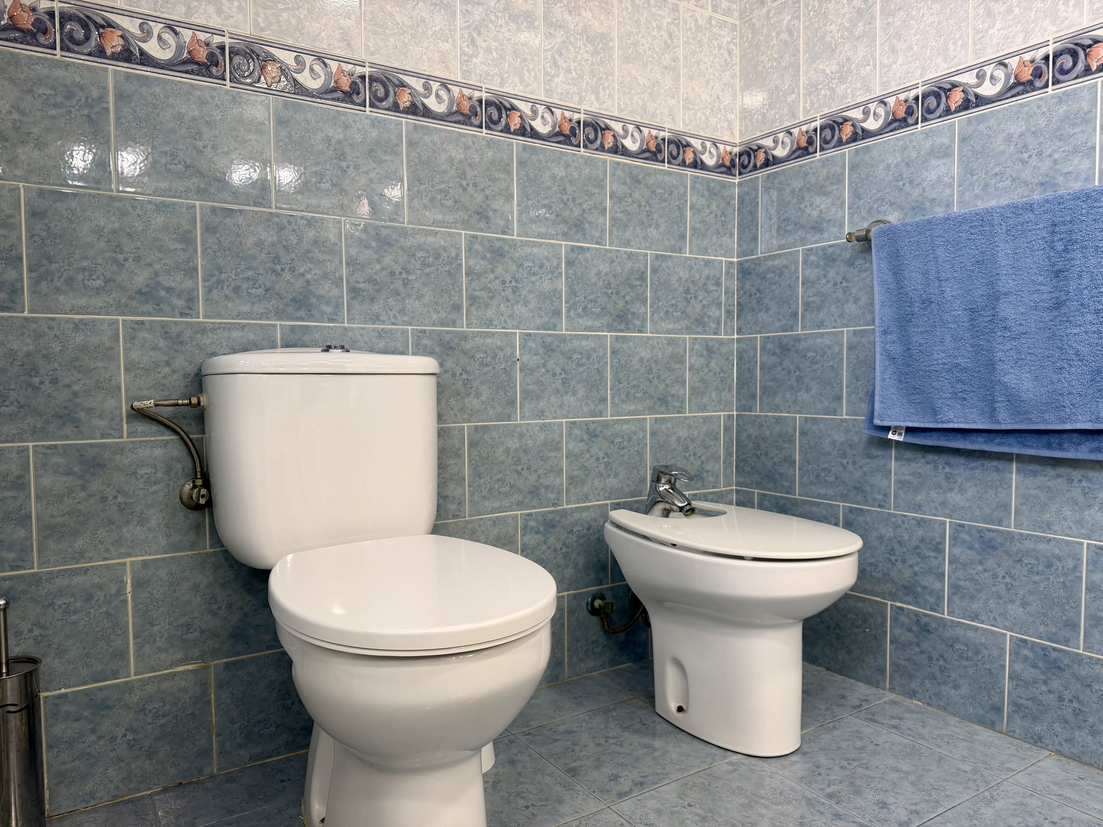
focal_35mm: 24
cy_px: 414
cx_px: 552
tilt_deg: -3.1
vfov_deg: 56.8
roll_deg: +0.7
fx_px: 765
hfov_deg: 71.6
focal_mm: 6.76
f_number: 1.78
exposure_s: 1/100
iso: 125
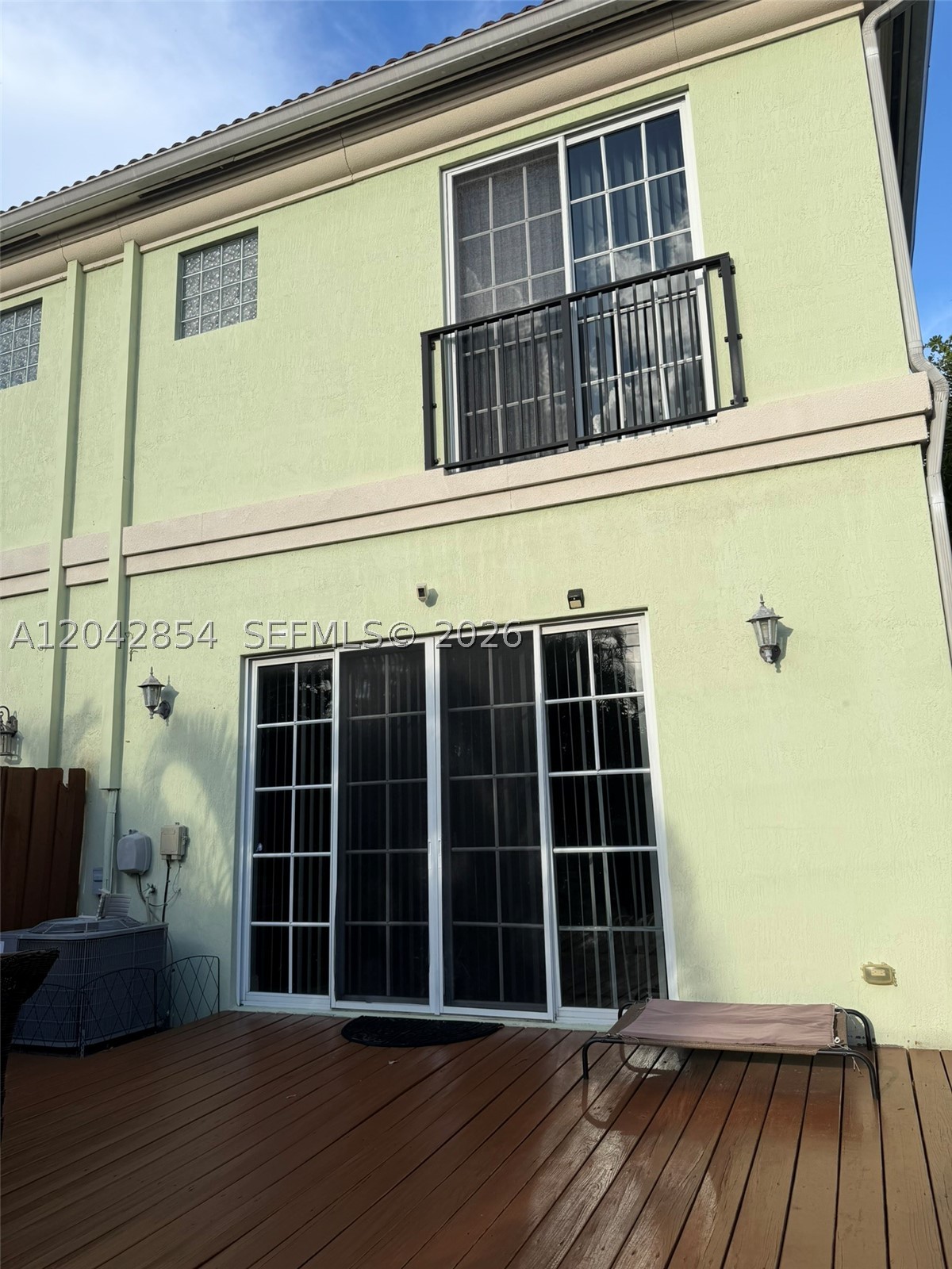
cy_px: 634
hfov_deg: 56.8
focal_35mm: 24
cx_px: 476
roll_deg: +2.4
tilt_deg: +12.0
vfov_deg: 71.6
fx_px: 880
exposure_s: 1/3145
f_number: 1.78
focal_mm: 6.76
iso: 80
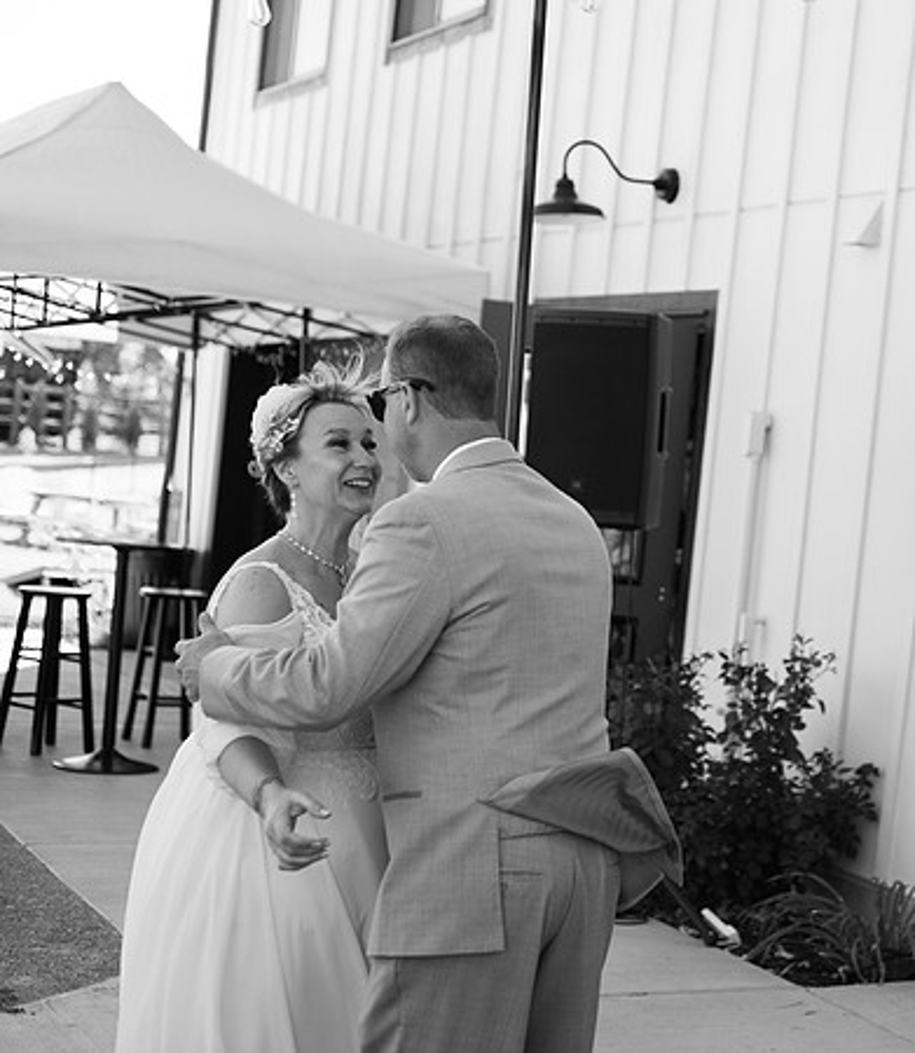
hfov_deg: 23.1
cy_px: 526
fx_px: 2192
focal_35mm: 68
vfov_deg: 27.0
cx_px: 789
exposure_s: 1/1250
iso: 400
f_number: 2.8
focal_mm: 50
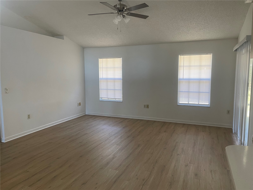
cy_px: 95
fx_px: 190
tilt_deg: -6.4
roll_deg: +0.1
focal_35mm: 26
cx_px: 126
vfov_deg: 53.1
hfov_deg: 67.3
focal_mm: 4.2
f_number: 1.6
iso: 125
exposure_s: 1/60
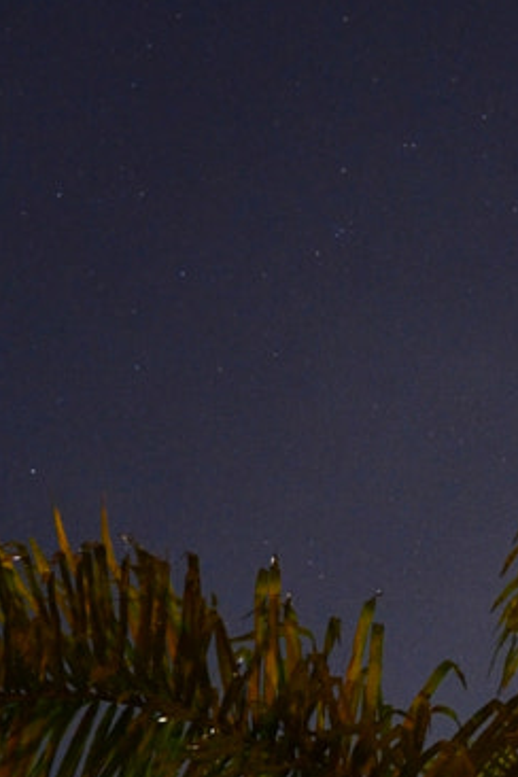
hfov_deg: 11.2
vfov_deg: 16.5
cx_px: 738
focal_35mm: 118
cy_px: 962
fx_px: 2547
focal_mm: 18
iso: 800
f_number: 5.6
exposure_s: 8
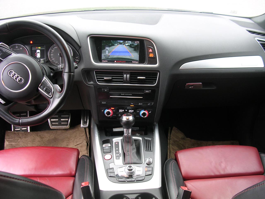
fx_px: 291
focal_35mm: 38
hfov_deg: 49.0
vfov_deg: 37.7
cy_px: 100
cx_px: 132
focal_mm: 5.8
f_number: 2.8
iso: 100
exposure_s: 1/11.8
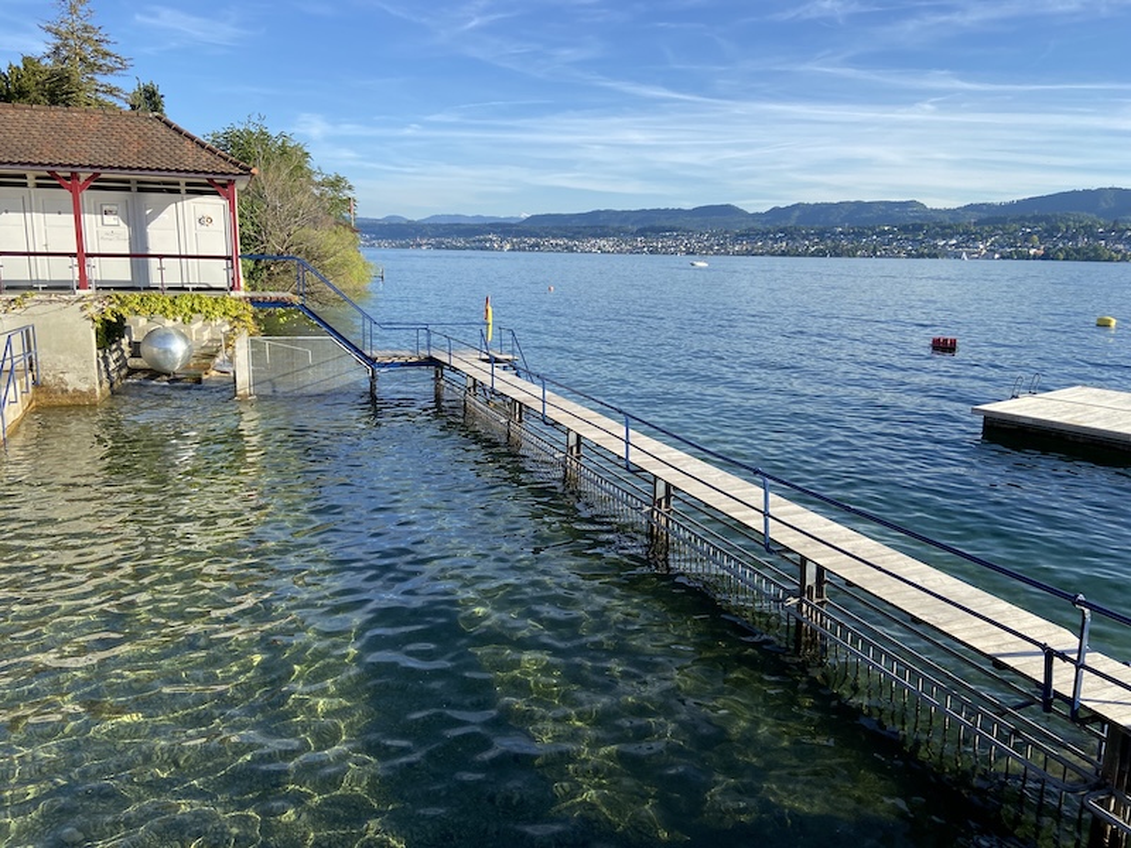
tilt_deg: -11.6
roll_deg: -1.4
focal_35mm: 26
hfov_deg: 67.3
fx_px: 849
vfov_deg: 53.1
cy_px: 424
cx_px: 566
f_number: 1.8
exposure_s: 1/1608
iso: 32
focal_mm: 4.25
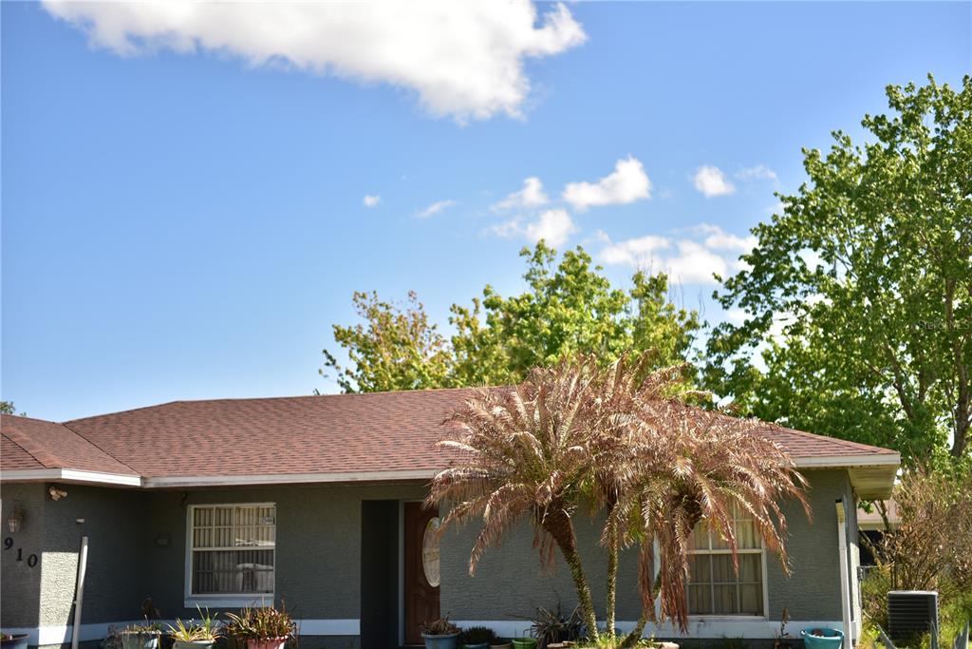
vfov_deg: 27.0
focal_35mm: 50
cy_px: 324
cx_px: 486
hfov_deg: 39.6
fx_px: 1350
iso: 100
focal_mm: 50
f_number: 1.8
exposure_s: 1/3200
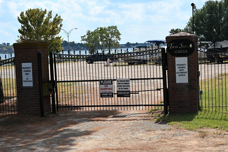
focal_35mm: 75
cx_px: 106
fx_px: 475
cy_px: 76
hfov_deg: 27.0
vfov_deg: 18.2
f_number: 11
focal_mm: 62
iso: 140
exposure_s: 1/250
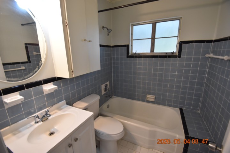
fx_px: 96
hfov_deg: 100.4
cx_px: 115
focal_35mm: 15
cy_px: 76
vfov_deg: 77.3
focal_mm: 10
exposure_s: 1/90
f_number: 3.5
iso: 800
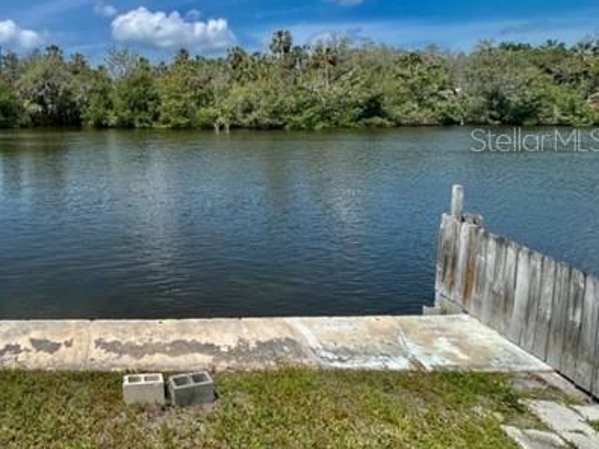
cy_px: 139
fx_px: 363
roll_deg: -0.7
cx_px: 129
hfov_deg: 71.8
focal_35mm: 21
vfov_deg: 61.4
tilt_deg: -6.8
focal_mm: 1.57
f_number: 1.8
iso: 32
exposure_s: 1/1429
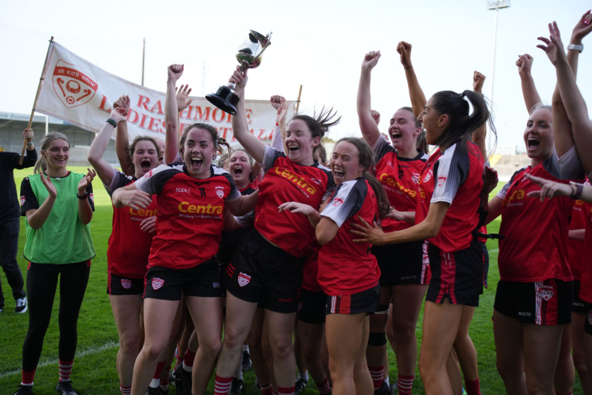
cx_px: 296
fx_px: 674
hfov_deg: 47.4
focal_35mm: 41
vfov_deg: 32.6
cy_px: 198
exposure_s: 1/1250
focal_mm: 41
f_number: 2.8
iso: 200
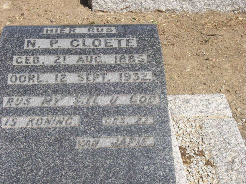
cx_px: 123
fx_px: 497
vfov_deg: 21.0
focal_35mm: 70
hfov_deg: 27.8
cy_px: 92
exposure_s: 1/426
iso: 80
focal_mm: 11.6
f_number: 6.7
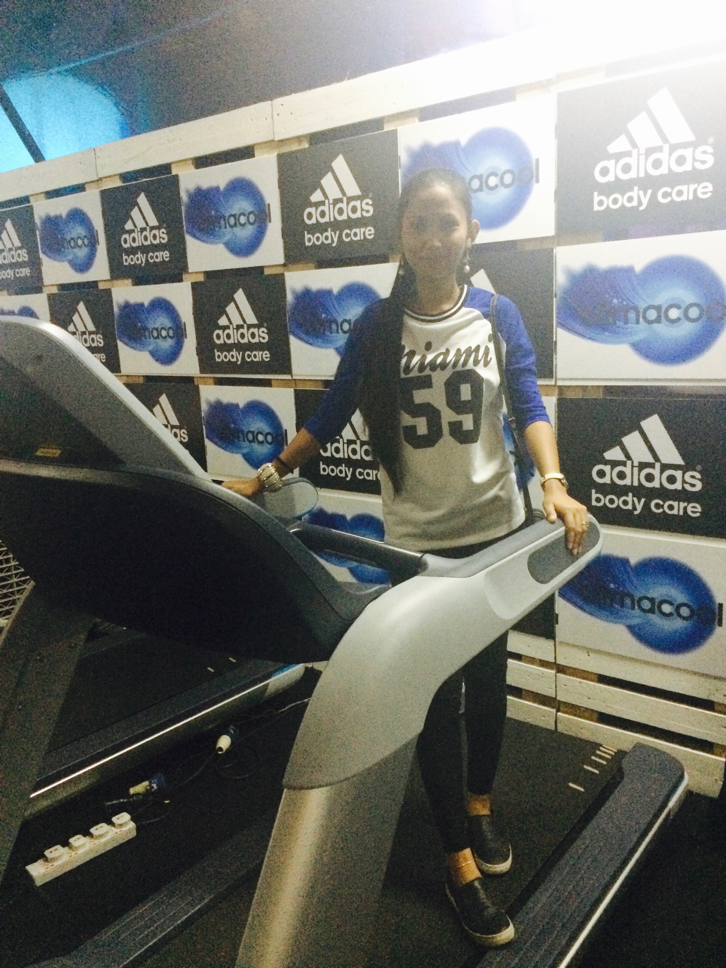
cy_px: 484
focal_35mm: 29
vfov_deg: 61.7
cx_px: 363
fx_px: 811
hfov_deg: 48.2
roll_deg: +3.3
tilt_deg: -15.8
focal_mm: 4.15
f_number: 2.2
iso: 500
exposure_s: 1/17
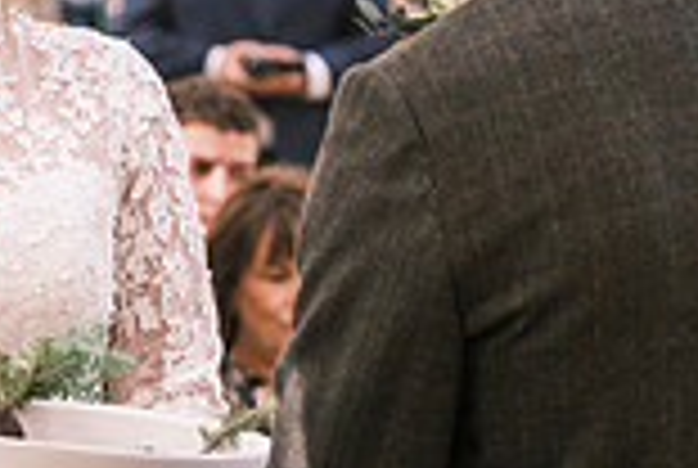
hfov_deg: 5.5
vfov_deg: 3.7
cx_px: -45
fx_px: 7188
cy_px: 200
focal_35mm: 370
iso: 400
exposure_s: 1/500
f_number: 3.6
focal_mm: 66
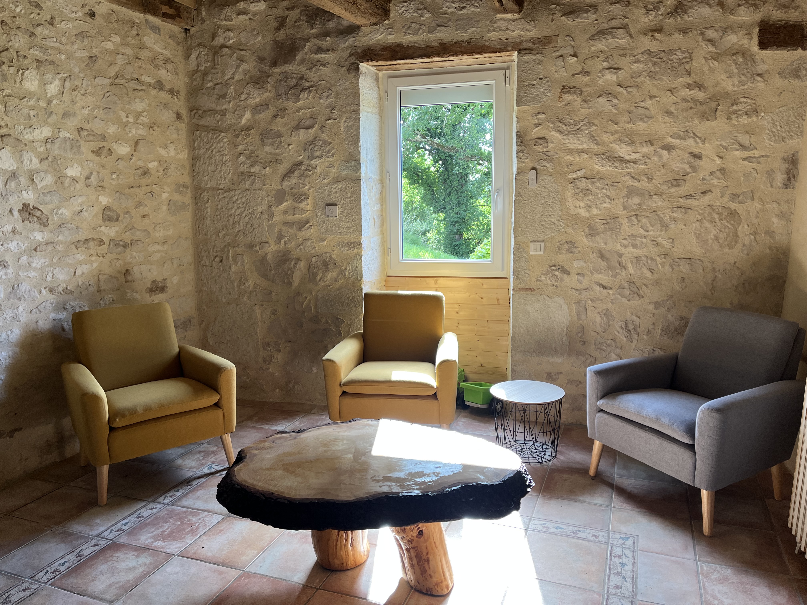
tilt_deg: -10.3
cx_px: 404
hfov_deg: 67.3
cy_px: 302
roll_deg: +1.0
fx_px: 606
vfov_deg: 53.1
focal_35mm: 26
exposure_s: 1/121
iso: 80
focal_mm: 5.1
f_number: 1.6
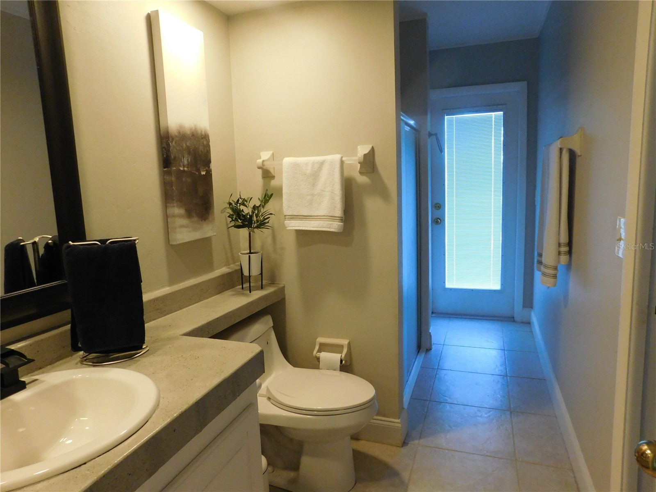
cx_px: 328
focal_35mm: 23
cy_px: 246
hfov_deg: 73.9
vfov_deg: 58.9
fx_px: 436
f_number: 3
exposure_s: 1/30
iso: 400
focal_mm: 4
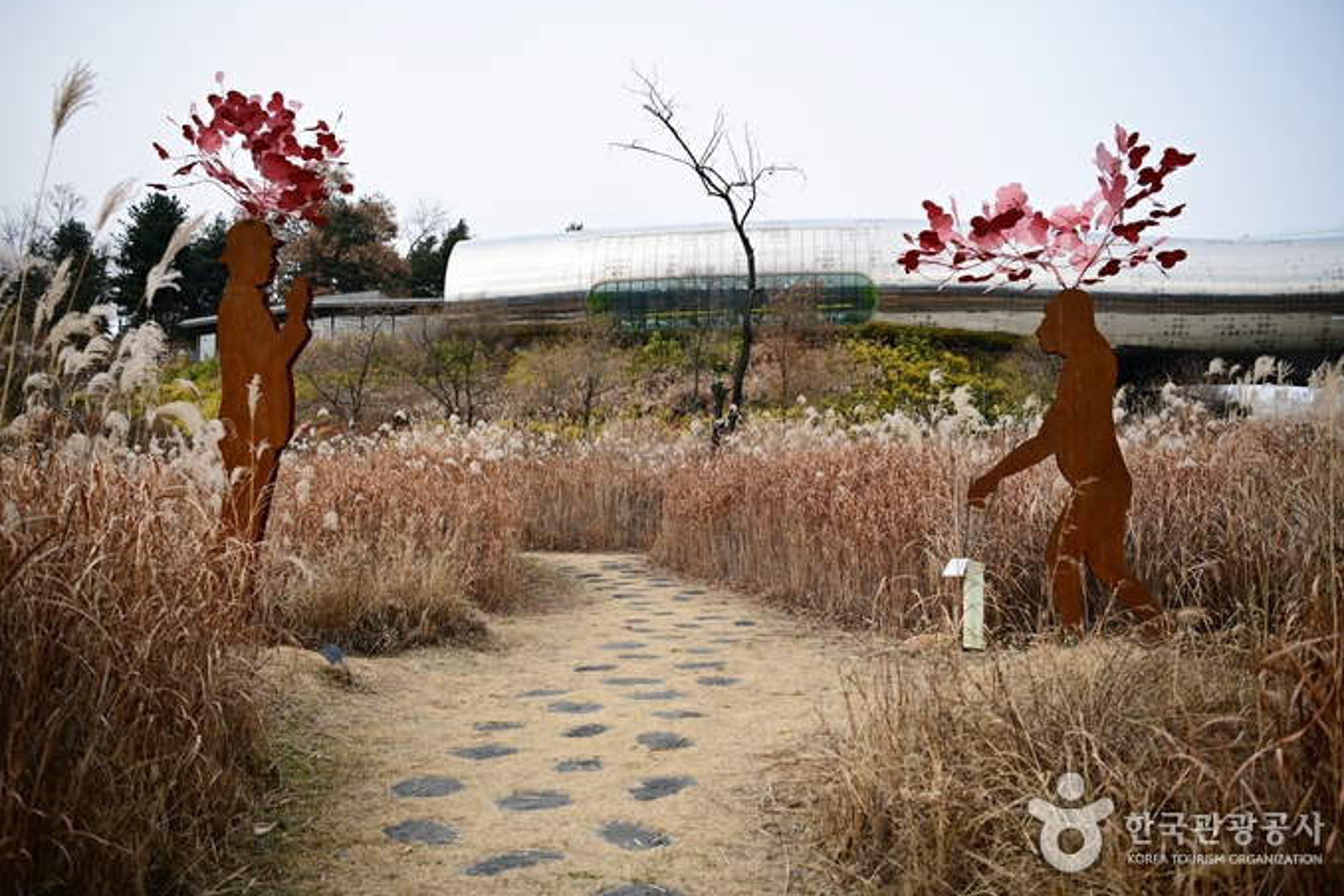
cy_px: 438
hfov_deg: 57.2
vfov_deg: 40.0
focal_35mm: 33
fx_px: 1232
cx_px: 661
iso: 64
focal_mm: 32
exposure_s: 1/500
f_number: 3.2
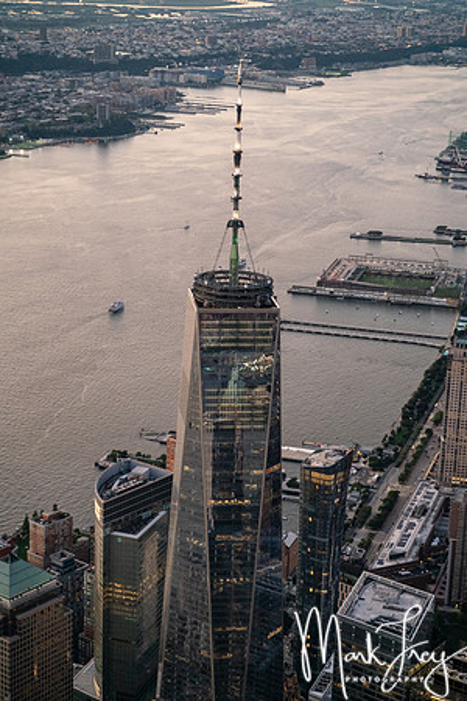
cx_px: 234
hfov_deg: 18.2
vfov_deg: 27.0
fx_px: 1459
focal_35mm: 75
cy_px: 350
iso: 8000
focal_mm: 75
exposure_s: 1/800
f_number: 2.8
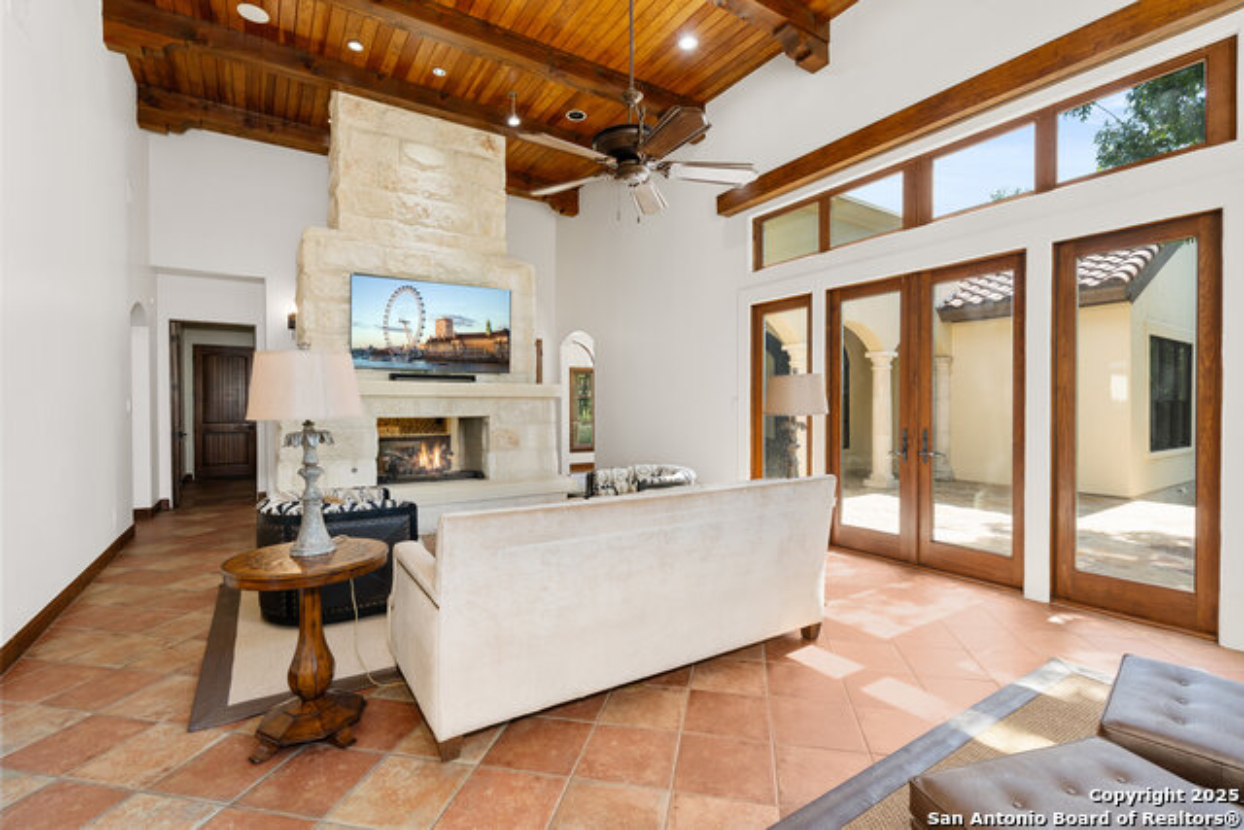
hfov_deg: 96.7
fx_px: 553
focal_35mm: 16
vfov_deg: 73.8
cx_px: 622
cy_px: 415
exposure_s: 1/5
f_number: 8
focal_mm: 16
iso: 250
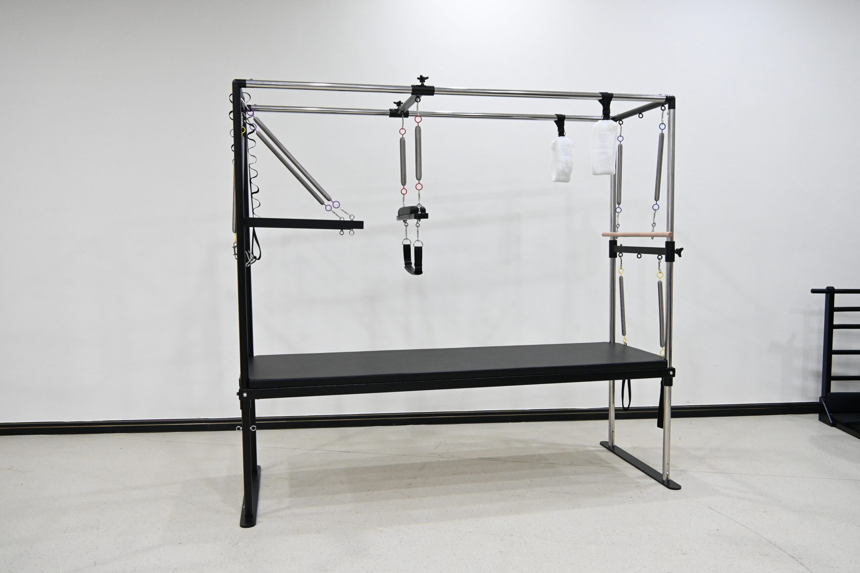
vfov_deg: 42.6
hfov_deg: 60.7
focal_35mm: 31
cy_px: 286
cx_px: 430
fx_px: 735
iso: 1600
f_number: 5
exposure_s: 1/100
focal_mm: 20.5
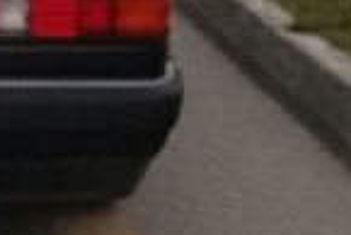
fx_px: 1435
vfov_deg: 9.1
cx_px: -198
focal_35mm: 147
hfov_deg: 13.1
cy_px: -120
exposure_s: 1/33
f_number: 2.2
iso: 125
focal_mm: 3.3
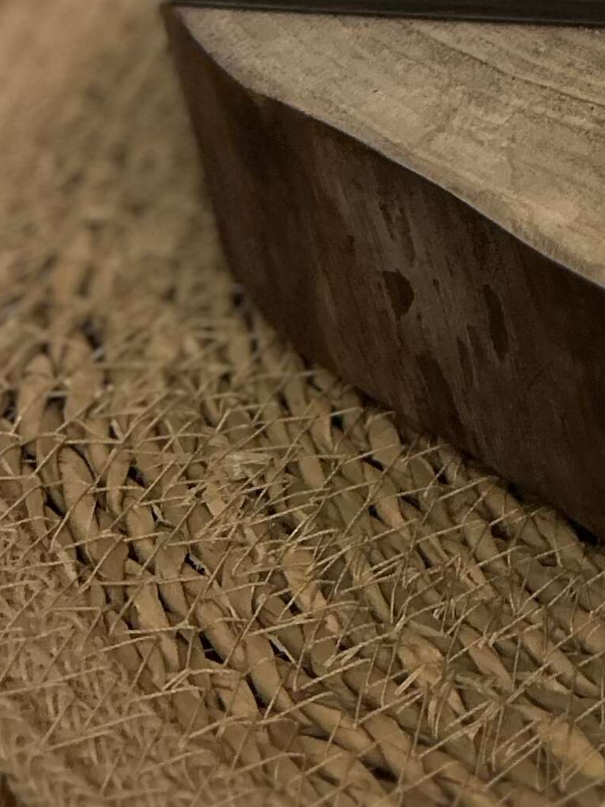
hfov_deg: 13.3
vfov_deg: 16.2
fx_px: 2355
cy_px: -682
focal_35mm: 101
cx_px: 1066
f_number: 1.5
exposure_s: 1/50
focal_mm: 5.7
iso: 400
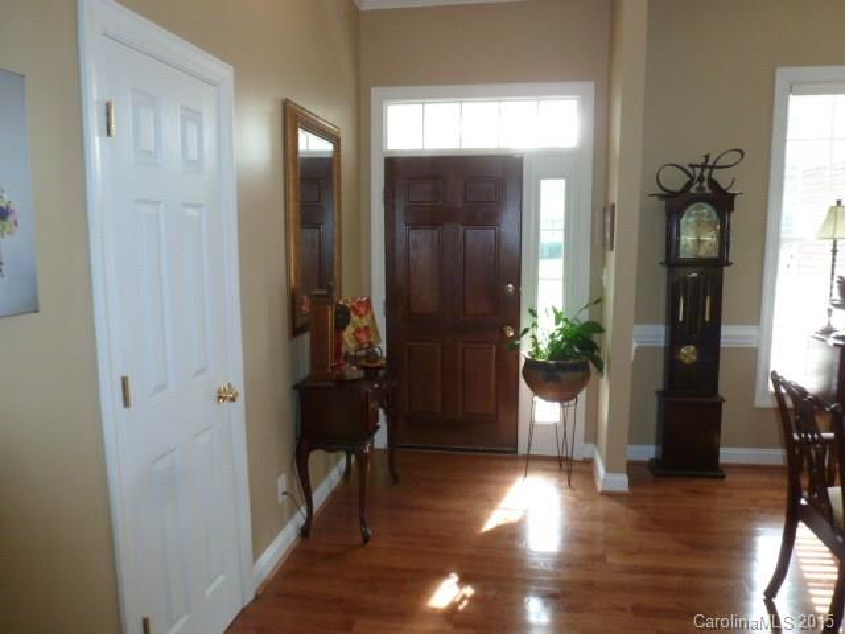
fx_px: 586
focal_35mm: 24
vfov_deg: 56.8
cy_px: 317
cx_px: 422
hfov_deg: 71.6
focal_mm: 4.3
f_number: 3.3
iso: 320
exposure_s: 1/60
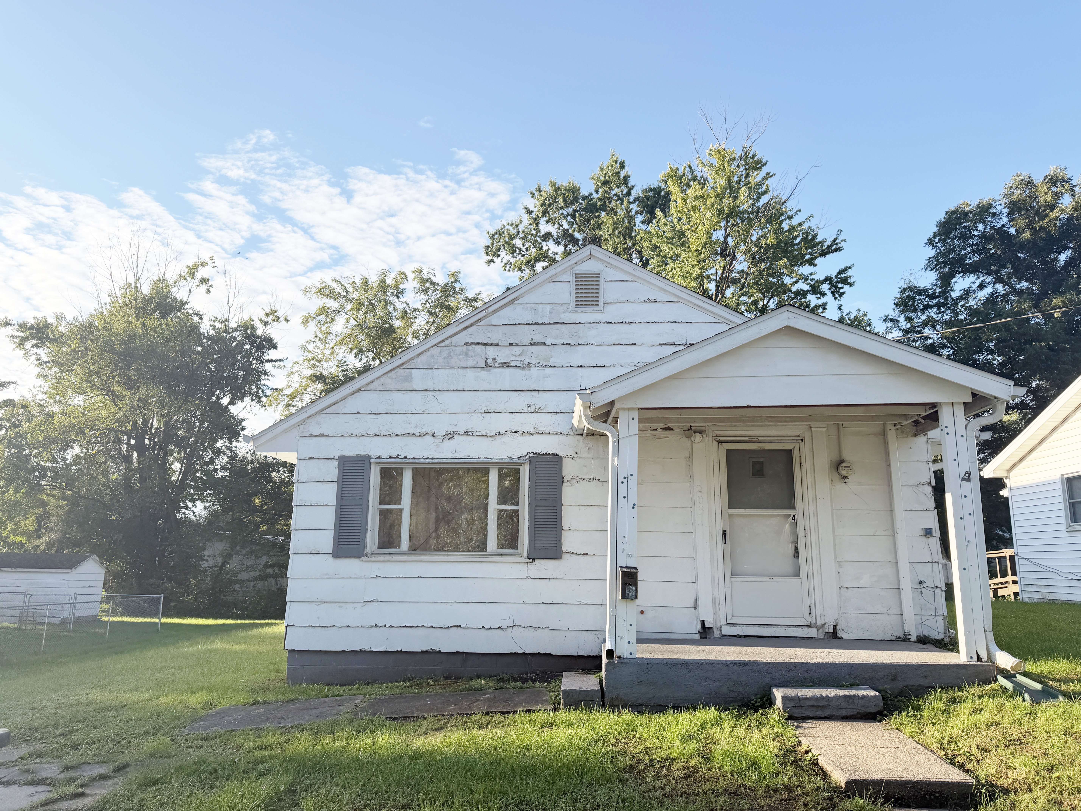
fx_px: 749
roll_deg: -0.4
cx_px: 540
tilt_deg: +9.7
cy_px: 406
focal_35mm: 24
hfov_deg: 71.6
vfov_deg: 56.8
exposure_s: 1/2370
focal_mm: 6.76
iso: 80
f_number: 1.78
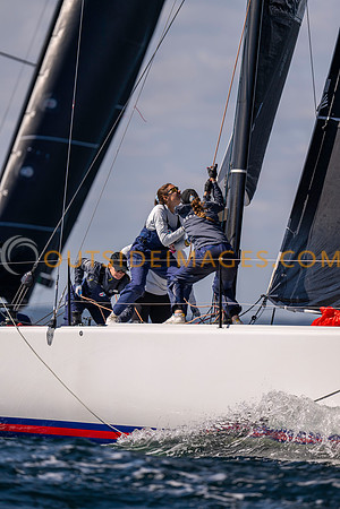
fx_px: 5666
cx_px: 170
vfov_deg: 5.2
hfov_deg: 3.4
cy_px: 254
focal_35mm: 400
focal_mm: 400
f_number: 4.5
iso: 200
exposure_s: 1/3200
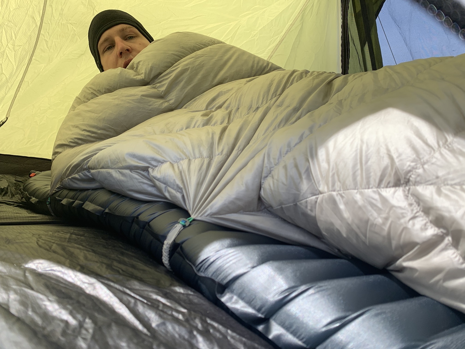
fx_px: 349
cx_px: 232
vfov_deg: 53.1
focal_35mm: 26
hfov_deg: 67.3
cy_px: 174
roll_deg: -6.0
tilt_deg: +0.7
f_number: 1.8
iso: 25
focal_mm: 4.25
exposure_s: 1/1282
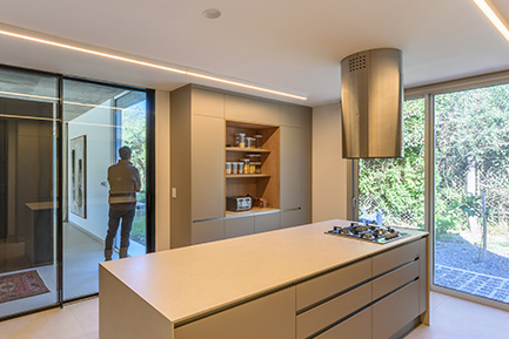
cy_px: 166
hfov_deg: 80.2
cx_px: 202
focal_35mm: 21
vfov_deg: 59.5
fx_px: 297
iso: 80
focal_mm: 14
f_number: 11
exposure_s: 1/30
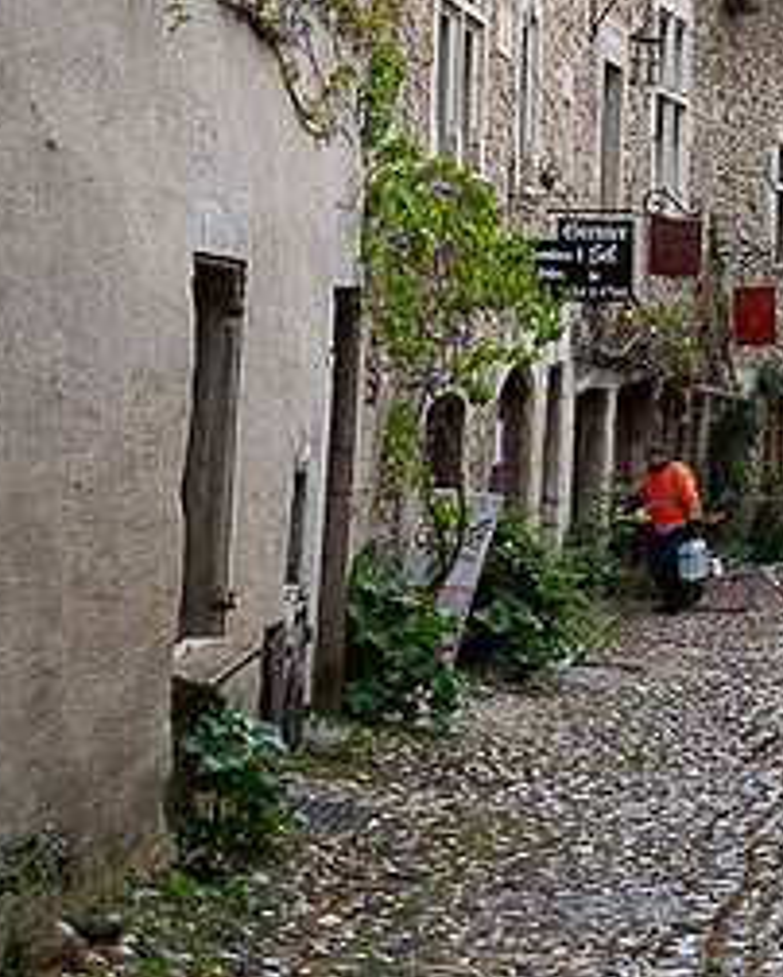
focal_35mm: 90
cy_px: 186
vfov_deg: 21.0
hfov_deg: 15.5
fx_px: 2604
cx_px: 1228
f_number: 9
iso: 1600
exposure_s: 1/400
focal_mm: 19
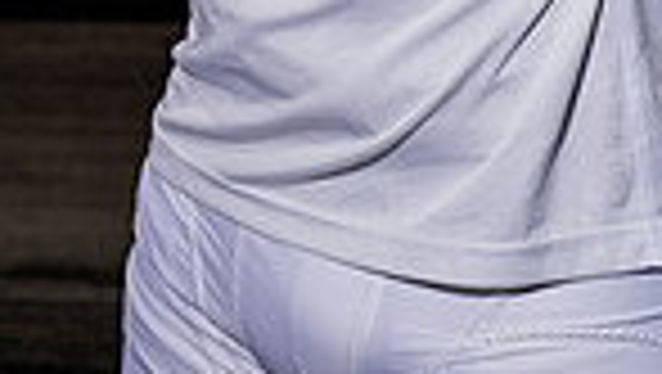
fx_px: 3268
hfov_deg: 11.6
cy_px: -617
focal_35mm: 186
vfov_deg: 6.2
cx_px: 338
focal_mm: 58
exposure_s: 1/250
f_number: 5.6
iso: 100
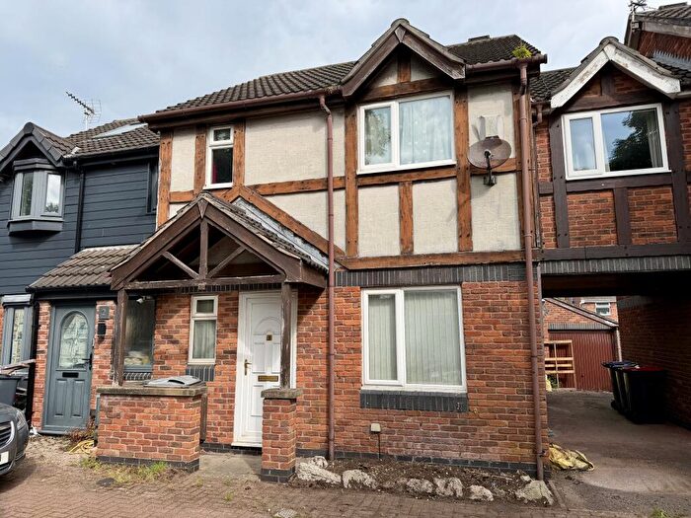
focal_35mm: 24
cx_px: 346
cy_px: 259
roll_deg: +0.4
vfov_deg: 56.8
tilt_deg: +7.9
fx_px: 479
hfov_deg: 71.6
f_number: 1.78
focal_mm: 6.76
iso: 80
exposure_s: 1/1770
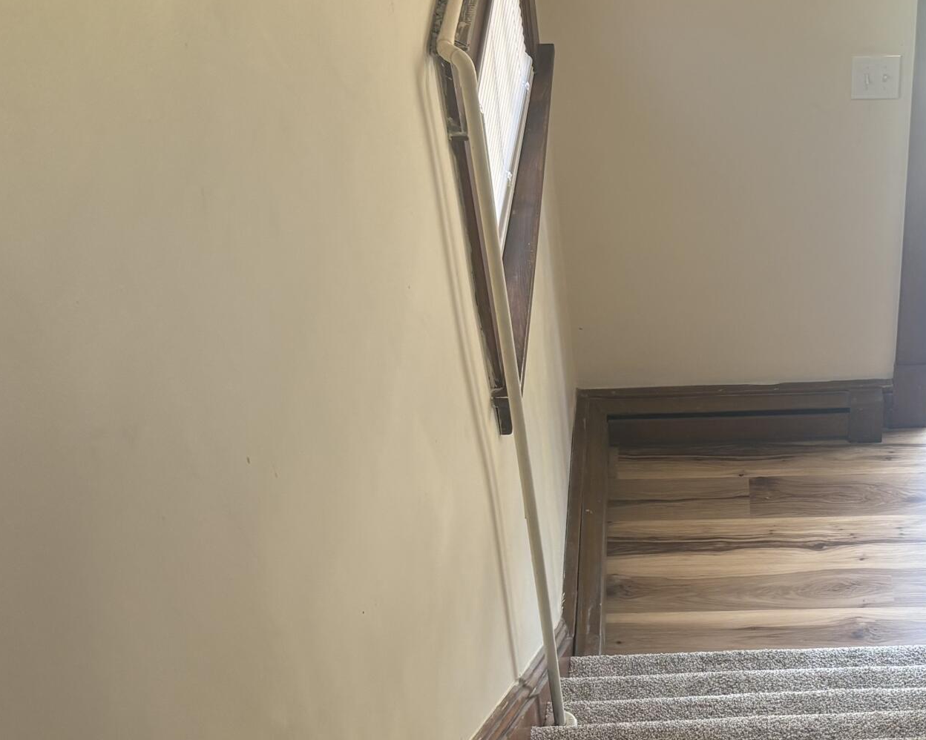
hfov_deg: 29.7
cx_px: 836
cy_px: 423
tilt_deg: -39.9
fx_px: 1672
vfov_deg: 25.0
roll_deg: -1.3
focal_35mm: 61
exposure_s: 1/127
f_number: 1.6
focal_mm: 5.96
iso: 80
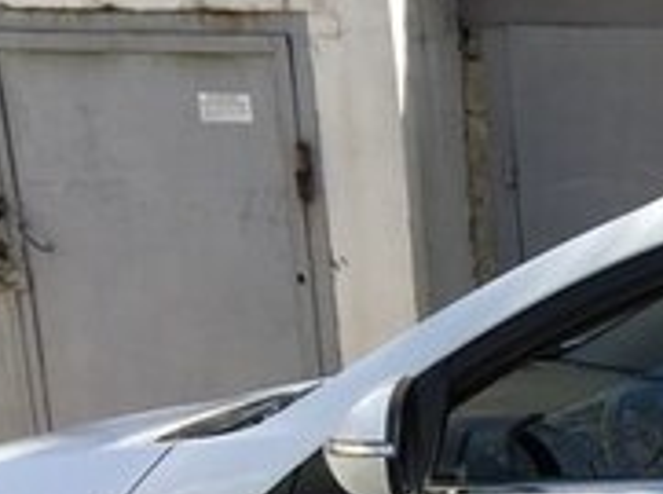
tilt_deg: -19.5
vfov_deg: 12.8
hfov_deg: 16.7
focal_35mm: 106
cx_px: 1033
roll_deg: -1.0
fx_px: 2026
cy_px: 840
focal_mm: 4.15
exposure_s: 1/561
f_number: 2.2
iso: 25
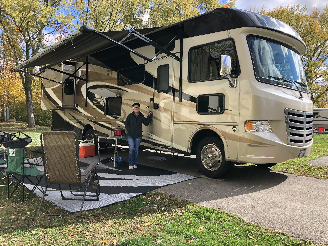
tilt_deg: -0.6
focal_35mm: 28
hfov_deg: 63.4
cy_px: 123
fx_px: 265
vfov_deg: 49.7
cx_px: 164
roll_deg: +0.2
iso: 20
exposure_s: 1/727
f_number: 1.8
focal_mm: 3.99
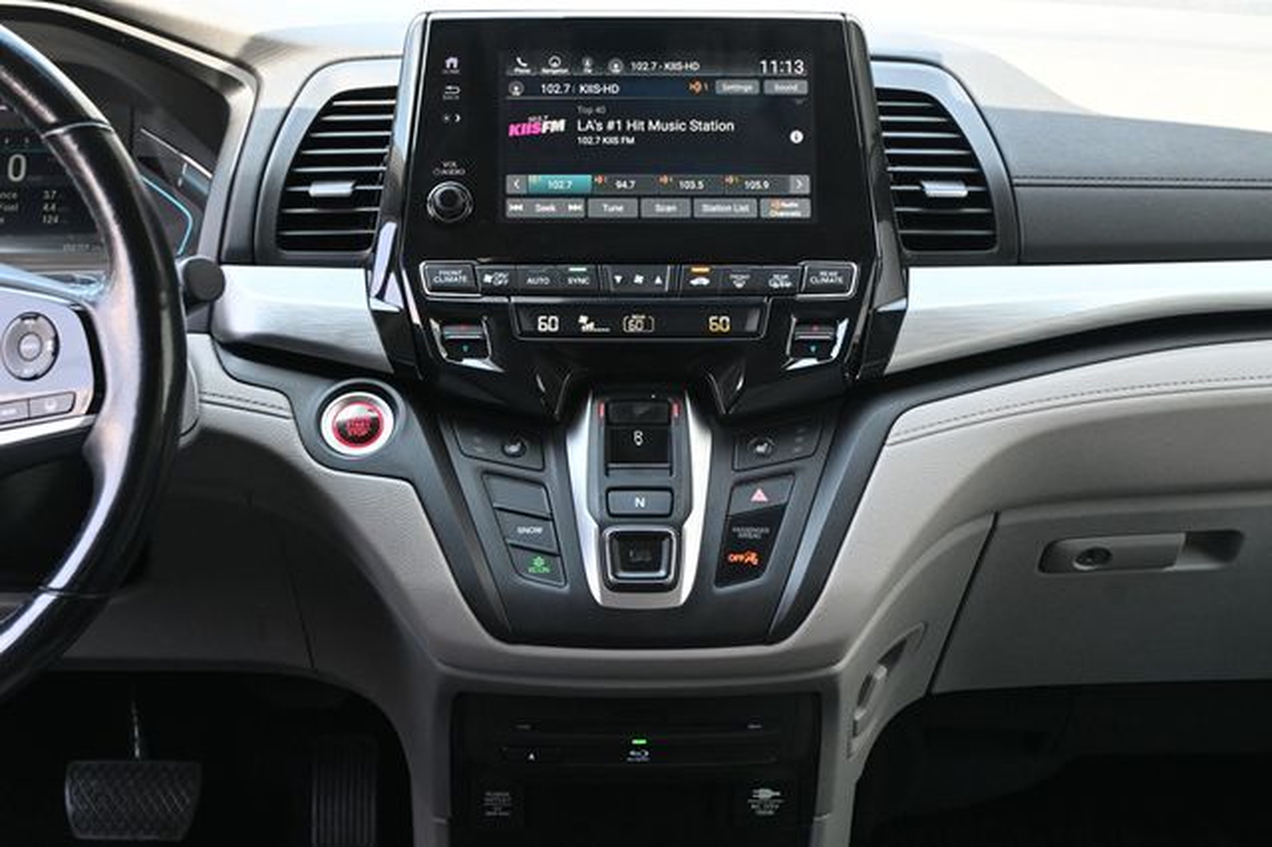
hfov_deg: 36.9
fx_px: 1907
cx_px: 636
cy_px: 424
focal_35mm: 54
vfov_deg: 25.0
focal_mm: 36
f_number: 5.3
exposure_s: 1/125
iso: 1100
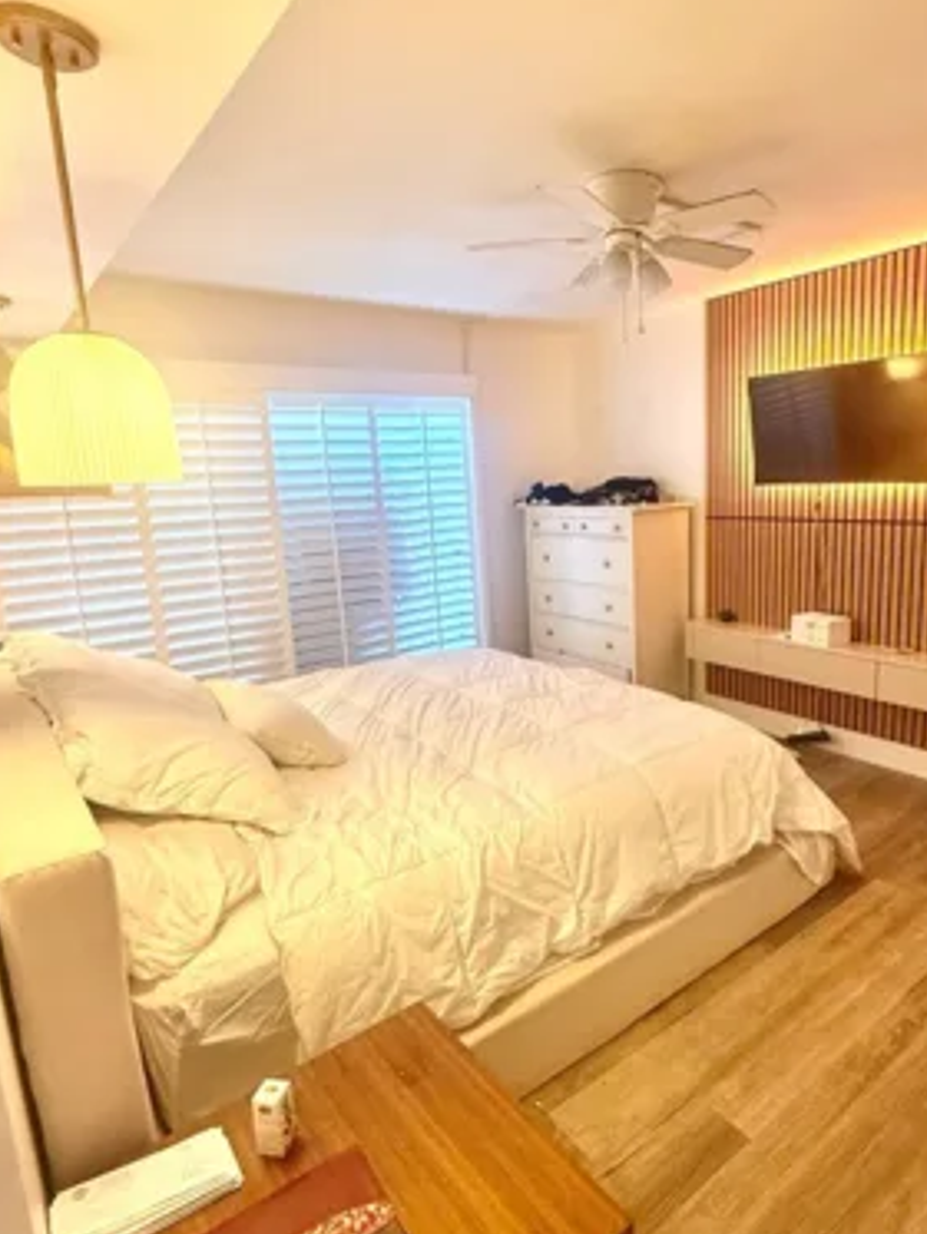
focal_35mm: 21
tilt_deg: -10.0
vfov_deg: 79.0
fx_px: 749
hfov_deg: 62.7
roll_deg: +1.8
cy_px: 622
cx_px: 573
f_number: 2.2
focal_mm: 2.22
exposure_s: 1/60
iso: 400
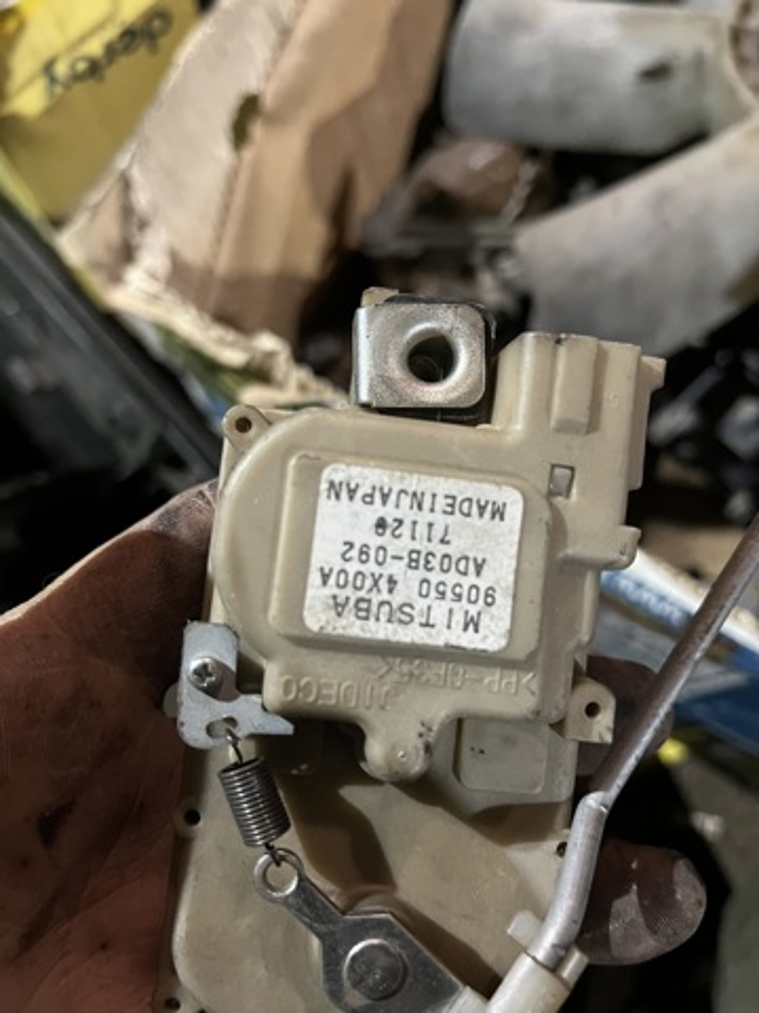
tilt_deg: -72.8
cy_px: 506
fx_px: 760
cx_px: 380
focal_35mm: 26
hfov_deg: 53.1
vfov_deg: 67.3
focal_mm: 5.1
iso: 640
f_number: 1.6
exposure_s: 1/33
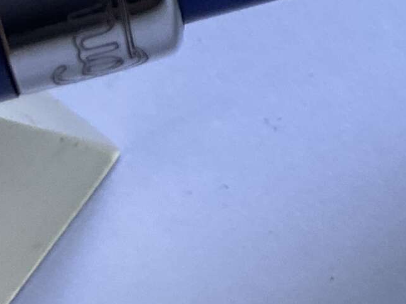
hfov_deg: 15.1
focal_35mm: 115
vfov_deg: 12.1
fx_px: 1348
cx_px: 700
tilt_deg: -69.2
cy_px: -196
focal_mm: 3
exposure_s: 1/122
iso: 50
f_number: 1.8
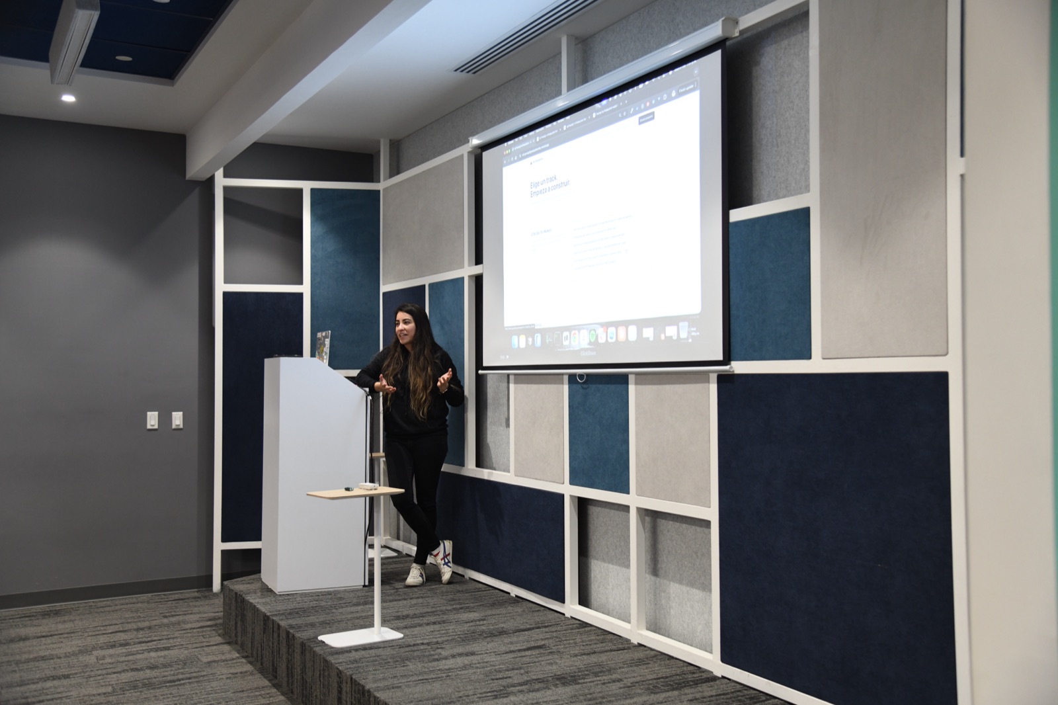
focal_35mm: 38
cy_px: 352
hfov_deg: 50.7
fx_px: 1116
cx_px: 529
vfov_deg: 35.0
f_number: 4
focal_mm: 38
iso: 1250
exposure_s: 1/80
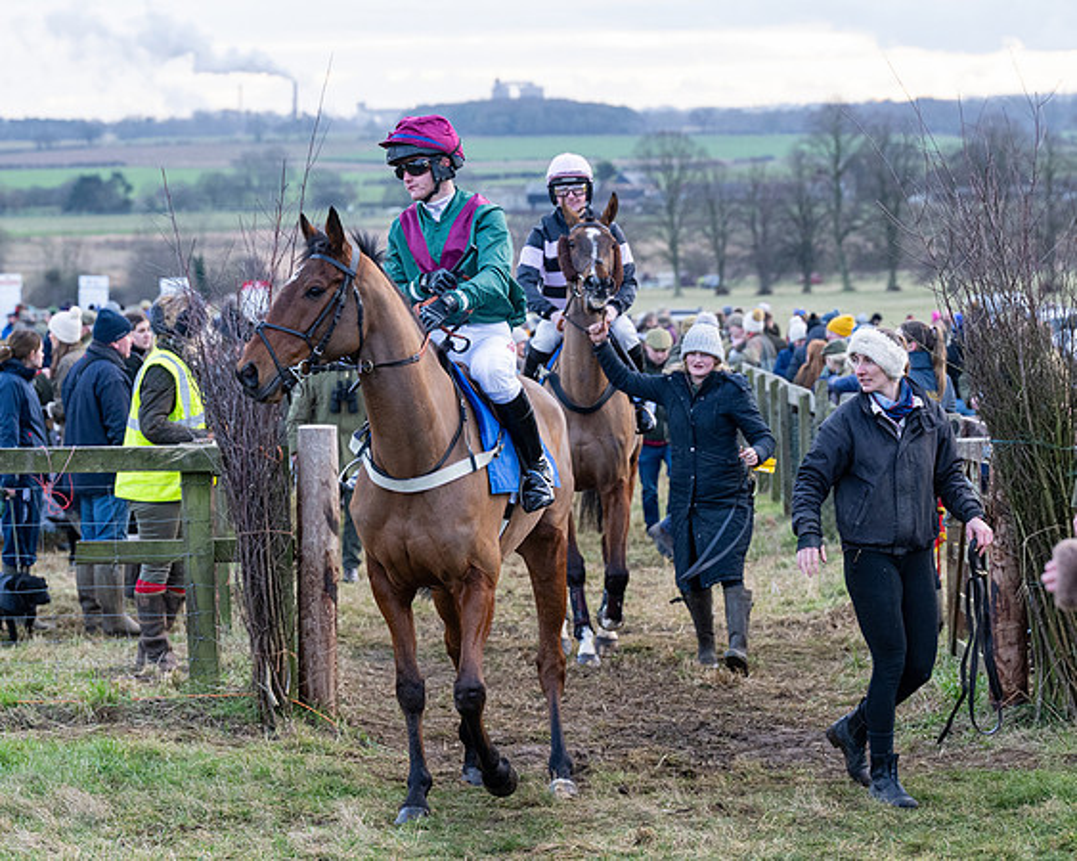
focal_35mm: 139
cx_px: 460
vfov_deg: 11.1
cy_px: 430
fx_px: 4416
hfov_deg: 13.9
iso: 1000
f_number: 4
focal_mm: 82
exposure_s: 1/400
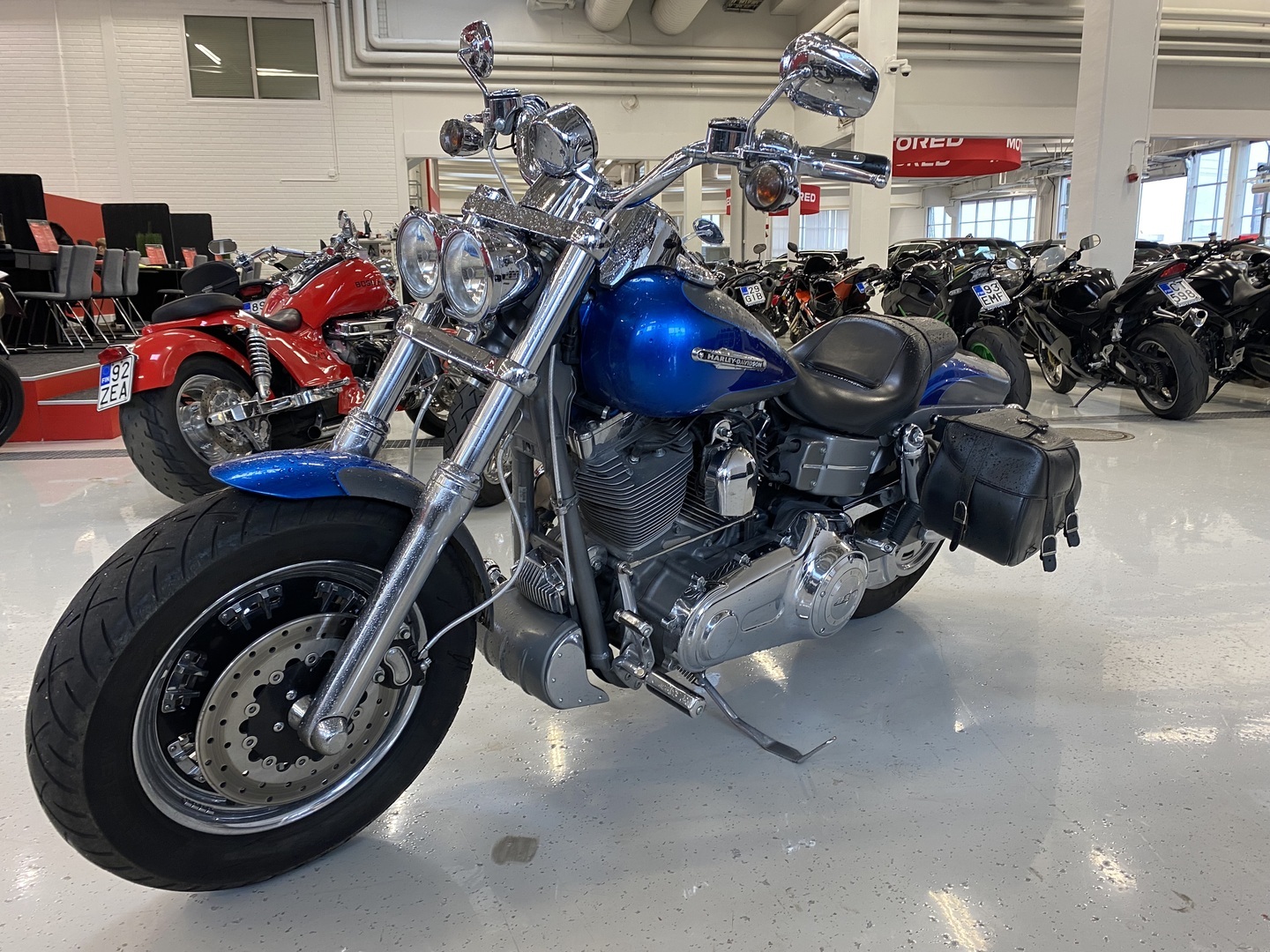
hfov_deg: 67.3
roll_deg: +1.3
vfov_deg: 53.1
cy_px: 476
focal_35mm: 26
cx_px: 635
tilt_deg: -9.3
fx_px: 954
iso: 80
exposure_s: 1/50
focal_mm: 4.25
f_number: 1.8
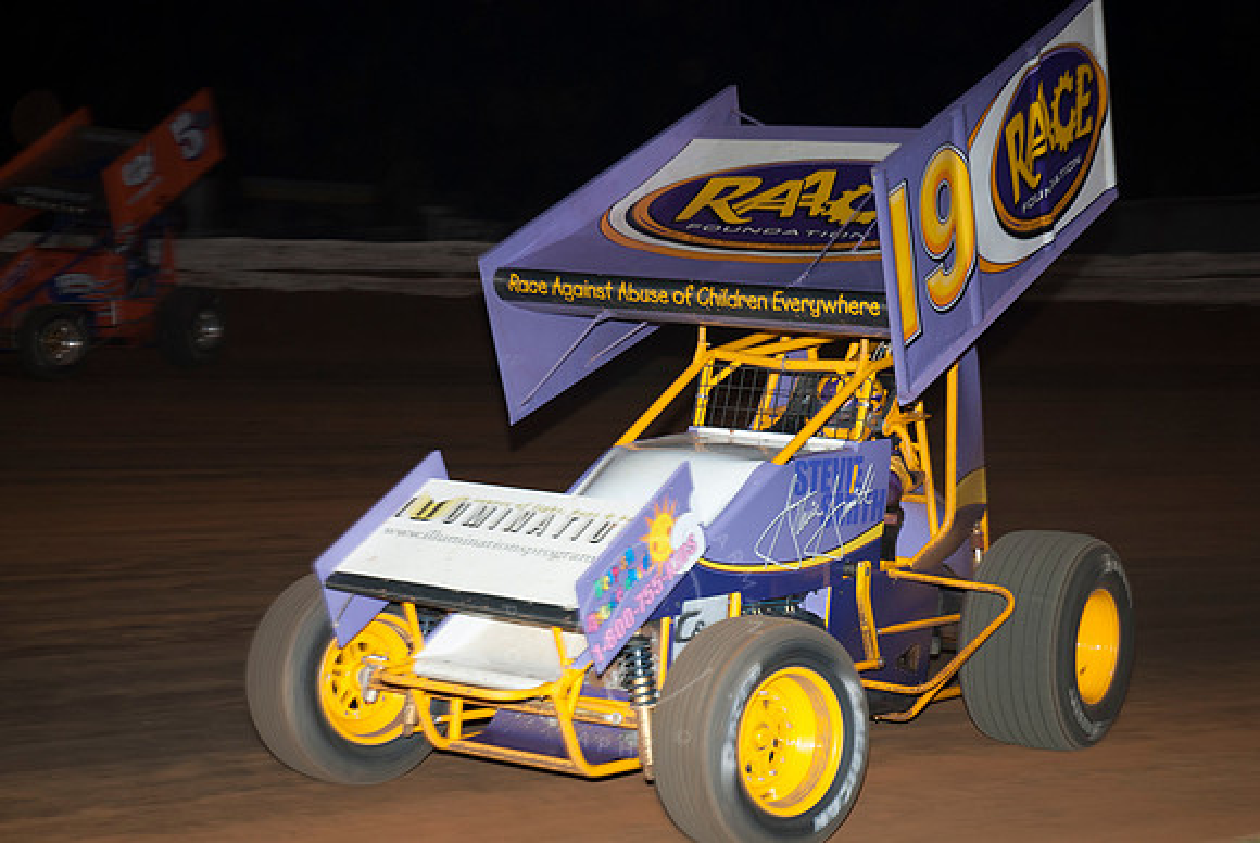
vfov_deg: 19.0
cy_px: 422
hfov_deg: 28.0
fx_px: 2522
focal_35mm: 72
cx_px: 630
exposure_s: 1/160
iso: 200
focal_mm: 48
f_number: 4.5
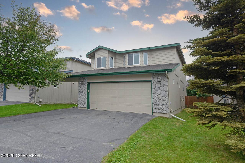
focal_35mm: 19
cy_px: 82
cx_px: 122
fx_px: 129
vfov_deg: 64.6
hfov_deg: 86.9
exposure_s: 1/250
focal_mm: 19
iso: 640
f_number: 14
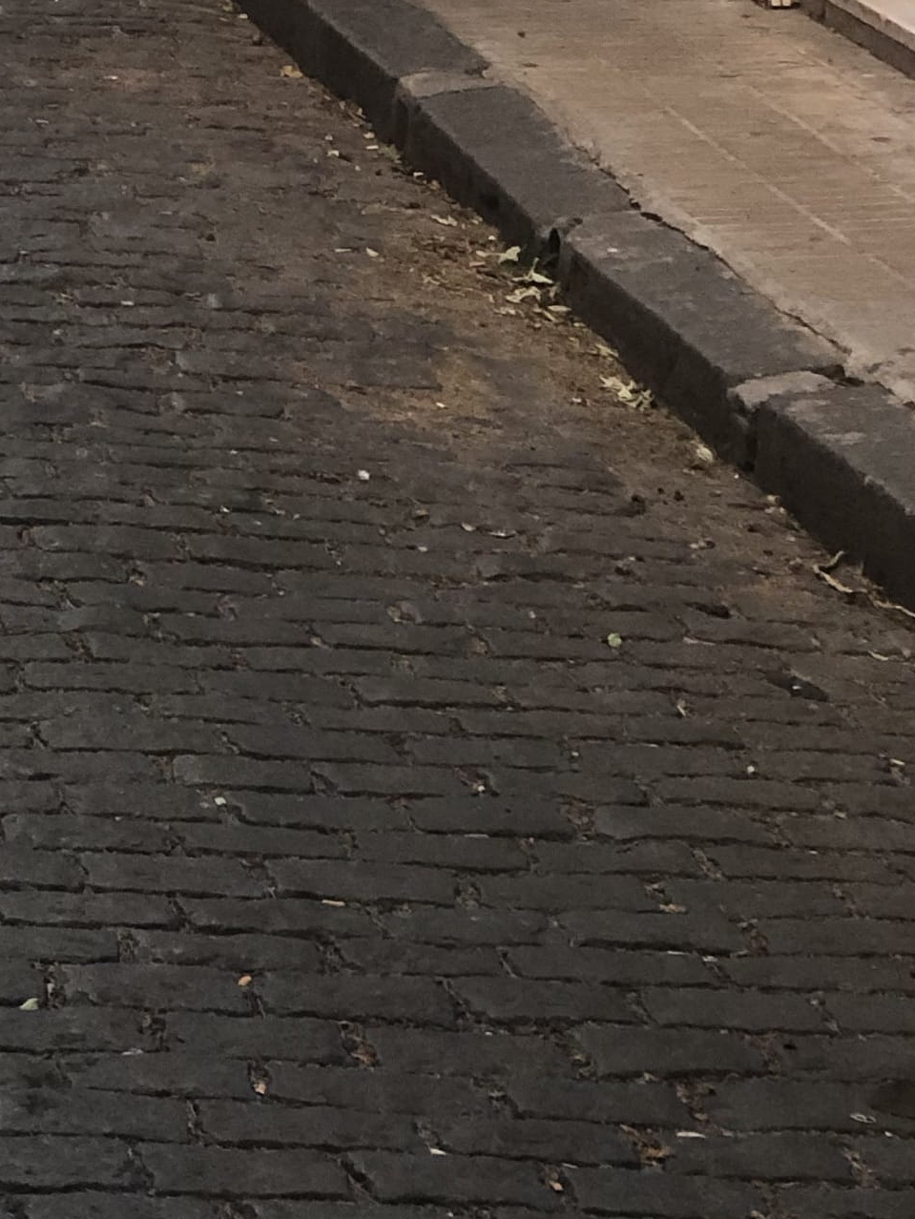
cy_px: -564
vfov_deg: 11.6
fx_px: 5778
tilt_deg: -3.2
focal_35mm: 164
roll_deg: -1.0
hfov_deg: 8.9
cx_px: -386
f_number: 2.4
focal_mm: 6
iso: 64
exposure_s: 1/60
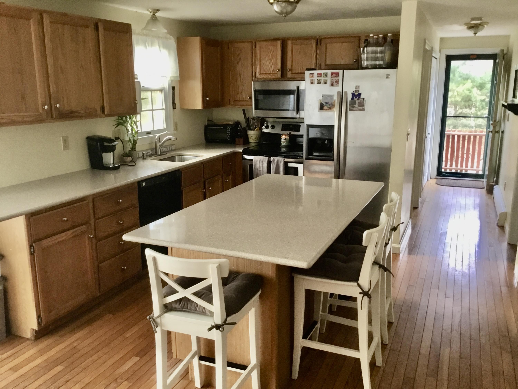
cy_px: 194
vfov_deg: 45.4
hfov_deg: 58.4
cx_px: 259
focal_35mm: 31
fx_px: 464
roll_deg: +0.7
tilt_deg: -11.6
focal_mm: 3.3
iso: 80
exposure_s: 1/30
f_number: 2.4
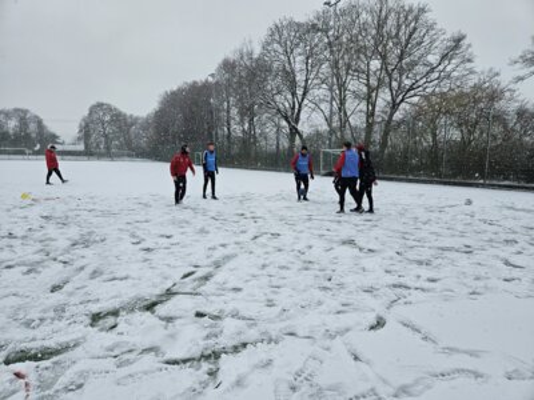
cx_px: 267
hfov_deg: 73.9
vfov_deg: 58.9
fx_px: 355
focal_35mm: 23
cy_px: 200
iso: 25
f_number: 1.8
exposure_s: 1/450
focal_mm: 5.4
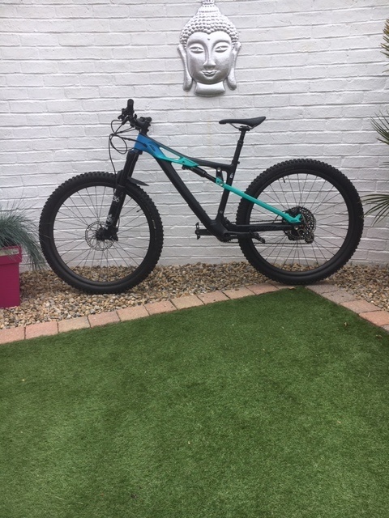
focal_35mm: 29
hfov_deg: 48.2
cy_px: 259
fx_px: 435
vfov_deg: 61.7
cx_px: 194
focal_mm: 4.15
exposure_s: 1/761
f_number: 2.2
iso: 25
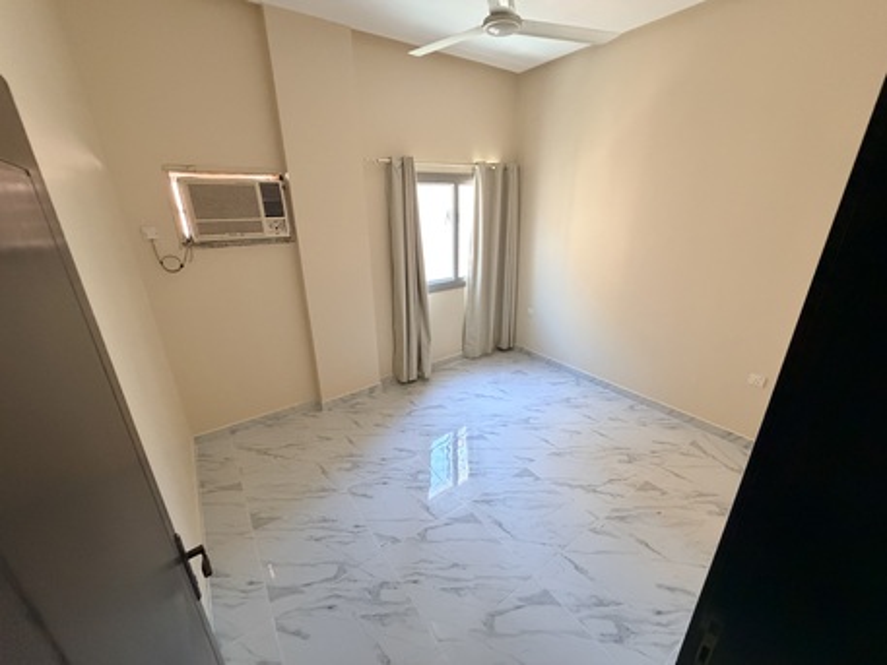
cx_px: 444
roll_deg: +1.1
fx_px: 359
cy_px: 332
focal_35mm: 14
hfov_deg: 102.0
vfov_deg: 85.7
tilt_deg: -18.1
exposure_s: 1/60
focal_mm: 2.22
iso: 640
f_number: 2.2
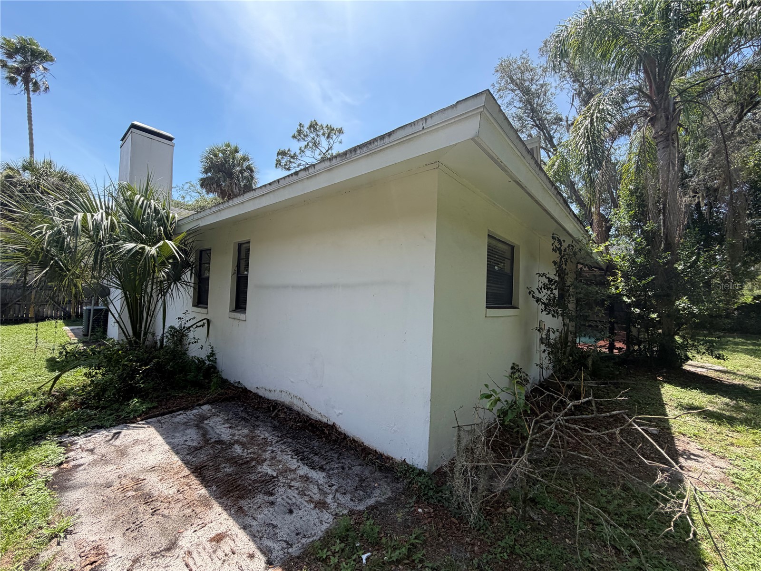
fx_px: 308
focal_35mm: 14
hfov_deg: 102.1
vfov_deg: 85.7
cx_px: 380
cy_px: 286
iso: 40
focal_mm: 2.22
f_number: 2.2
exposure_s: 1/585
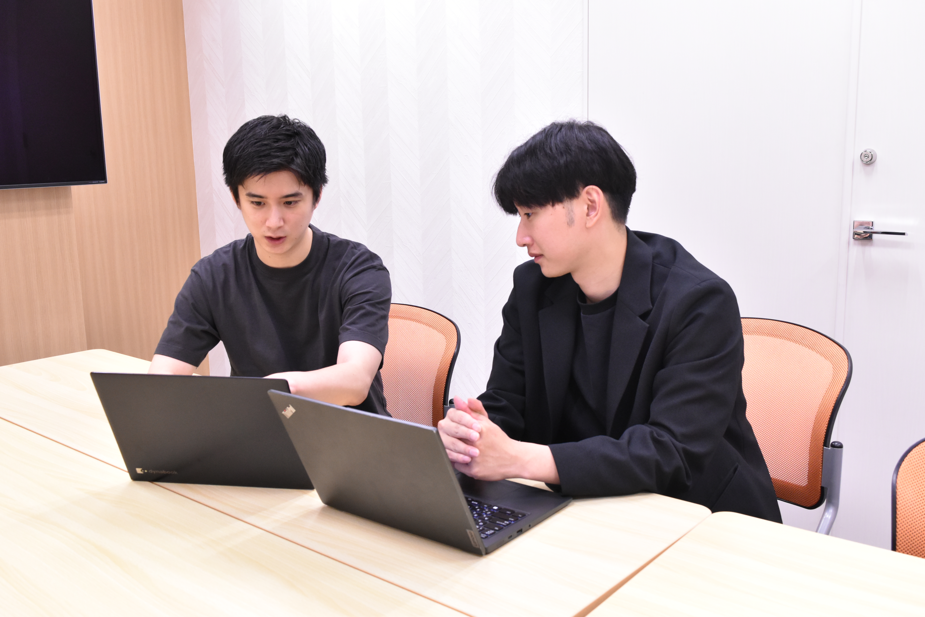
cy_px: 308
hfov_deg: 55.1
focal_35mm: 34
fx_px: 886
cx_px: 462
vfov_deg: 38.4
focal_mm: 23
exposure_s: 1/60
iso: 2000
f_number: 7.1
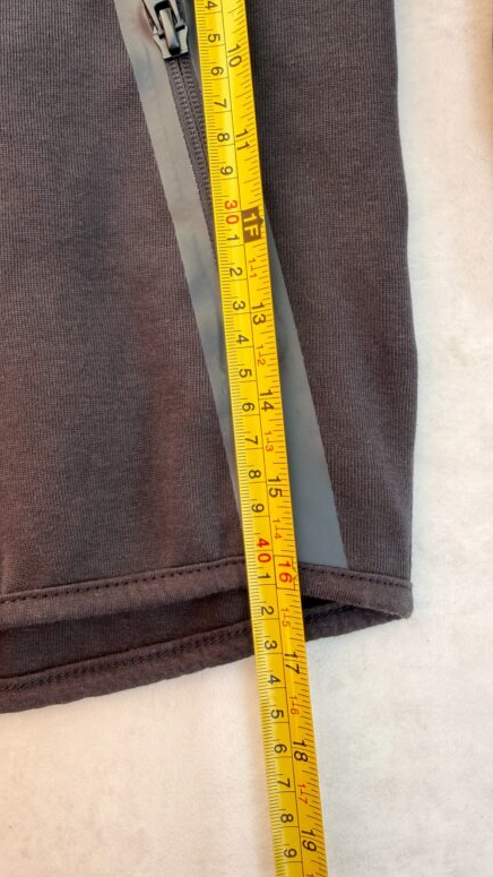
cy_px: 444
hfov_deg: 42.7
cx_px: 197
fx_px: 627
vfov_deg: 69.9
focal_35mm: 27
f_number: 2.2
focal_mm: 2.22
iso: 80
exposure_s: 1/121
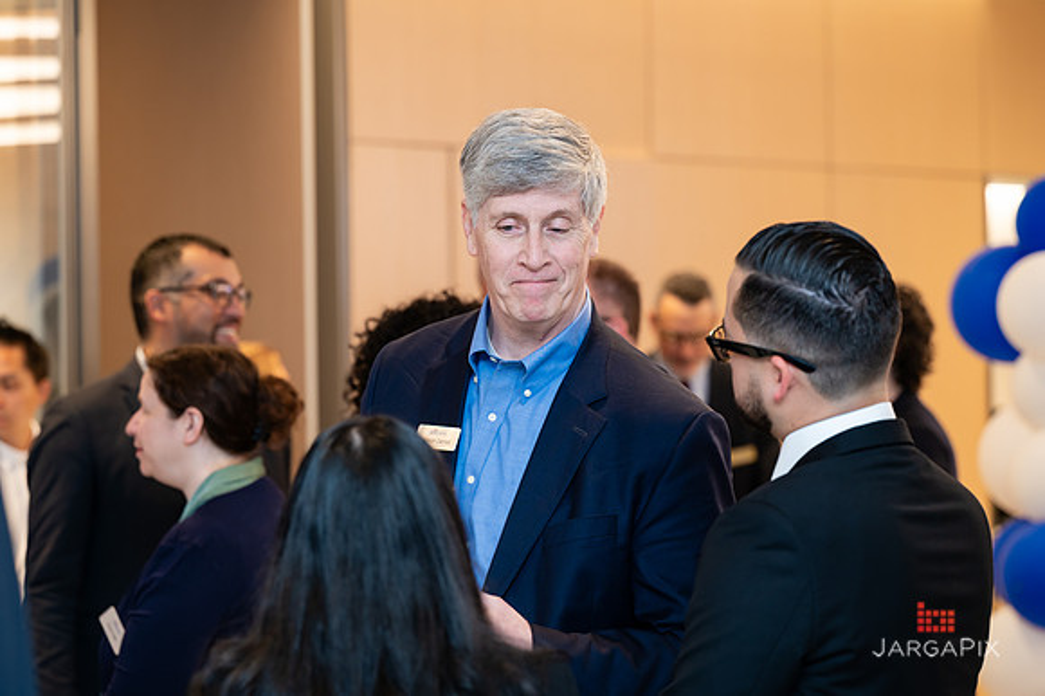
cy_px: 298
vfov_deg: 12.8
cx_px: 527
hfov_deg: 19.1
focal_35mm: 107
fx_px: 3098
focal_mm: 93
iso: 400
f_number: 3.2
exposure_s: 1/160
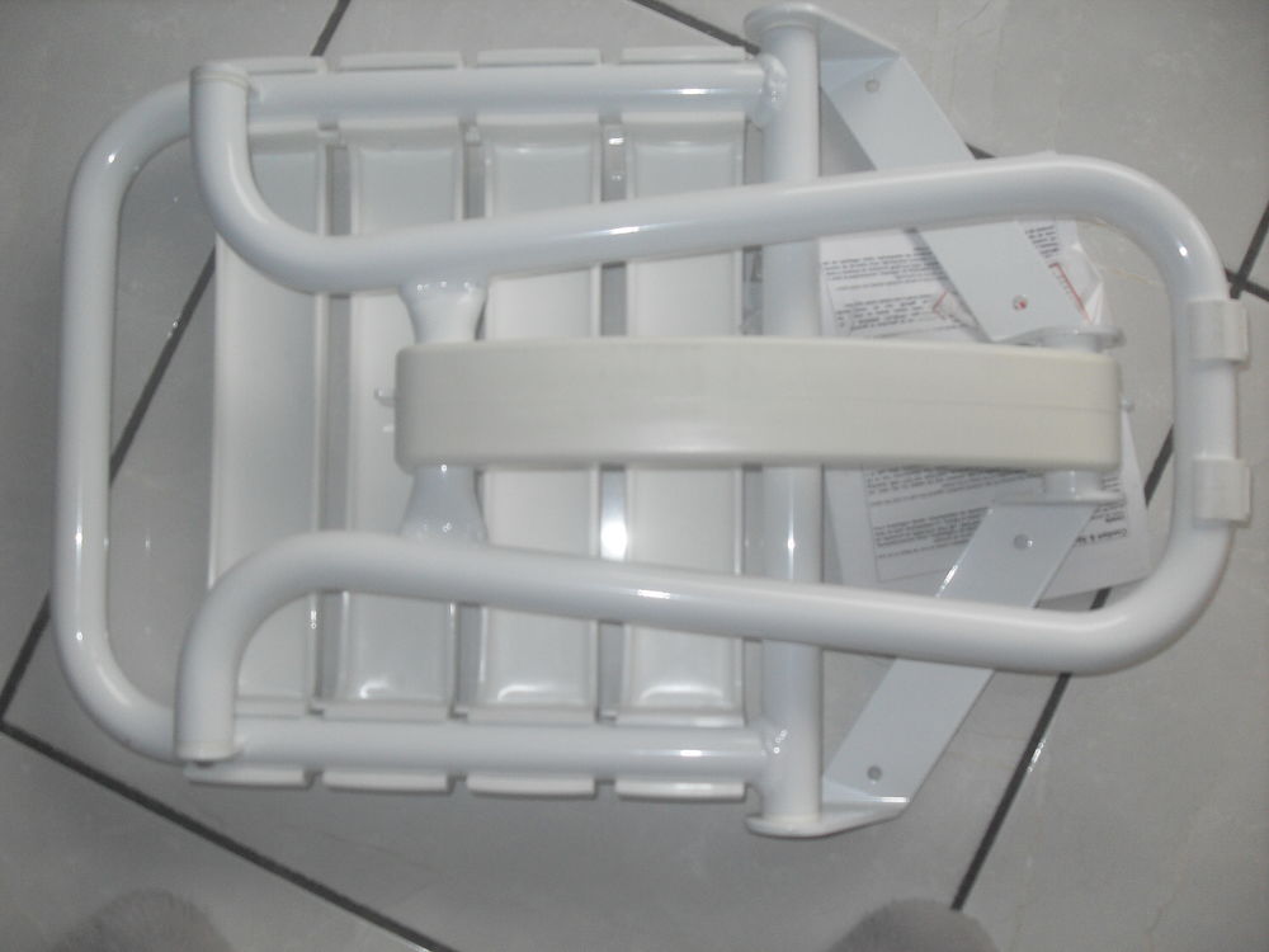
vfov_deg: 38.7
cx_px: 634
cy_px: 476
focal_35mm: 37
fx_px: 1356
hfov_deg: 50.1
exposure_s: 1/45
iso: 100
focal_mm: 6.3
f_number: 2.8
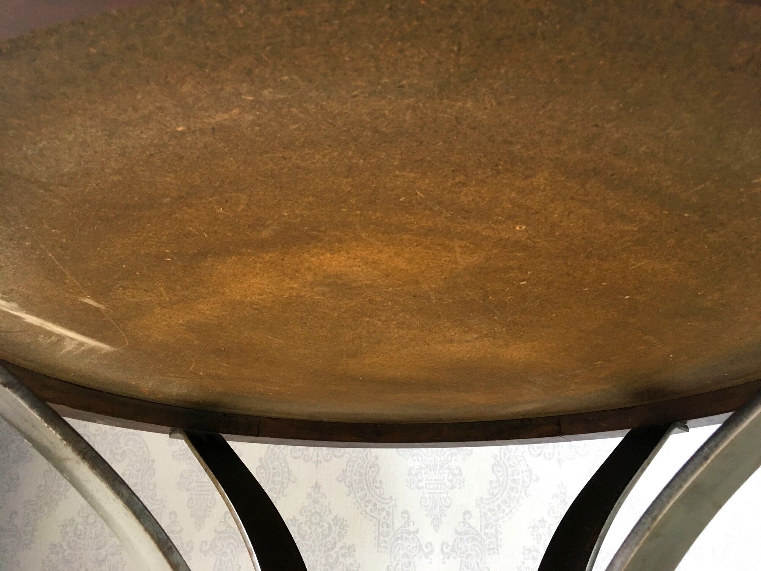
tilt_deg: +22.2
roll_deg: +0.2
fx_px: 638
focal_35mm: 29
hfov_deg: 61.7
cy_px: 286
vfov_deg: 48.2
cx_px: 380
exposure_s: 1/33
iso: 125
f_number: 2.2
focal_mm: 4.15
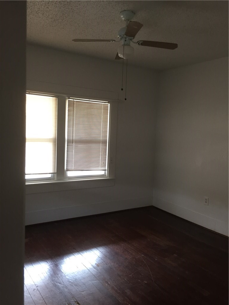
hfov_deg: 48.2
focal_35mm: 29
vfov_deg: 61.7
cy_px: 152
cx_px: 114
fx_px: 256
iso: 80
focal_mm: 4.15
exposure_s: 1/30
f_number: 2.2
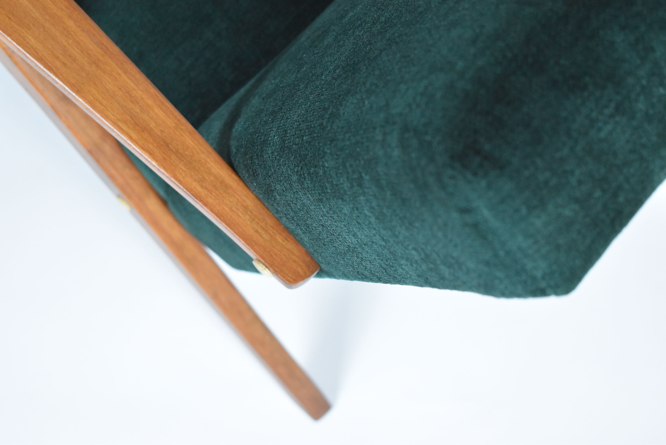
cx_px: 333
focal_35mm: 69
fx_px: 1277
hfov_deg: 29.2
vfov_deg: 19.8
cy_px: 222
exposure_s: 1/125
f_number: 5.3
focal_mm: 46
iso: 2500
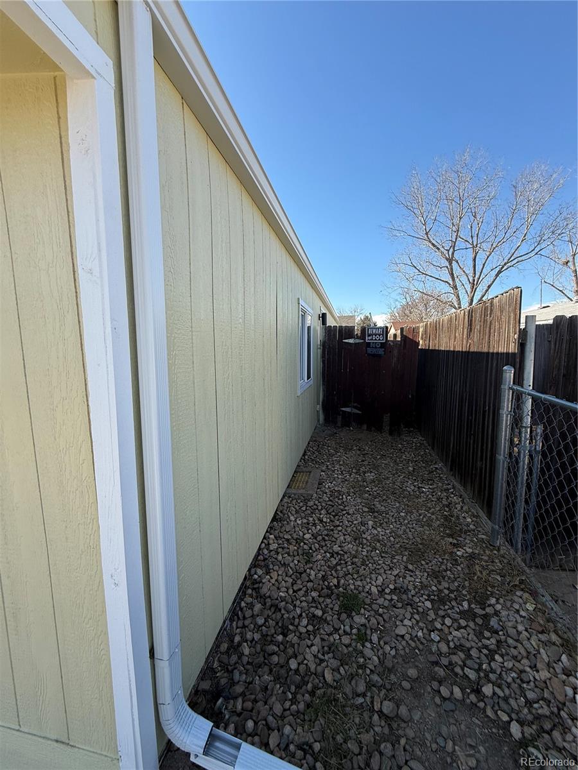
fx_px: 312
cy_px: 385
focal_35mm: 14
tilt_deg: -6.2
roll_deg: +1.6
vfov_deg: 102.1
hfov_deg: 85.7
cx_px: 289
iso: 50
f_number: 2.2
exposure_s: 1/779
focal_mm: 2.22
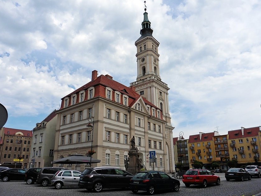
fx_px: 196
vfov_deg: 53.0
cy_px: 104
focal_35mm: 26
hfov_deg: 67.3
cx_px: 129
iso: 100
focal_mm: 4.3
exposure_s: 1/1600
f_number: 4
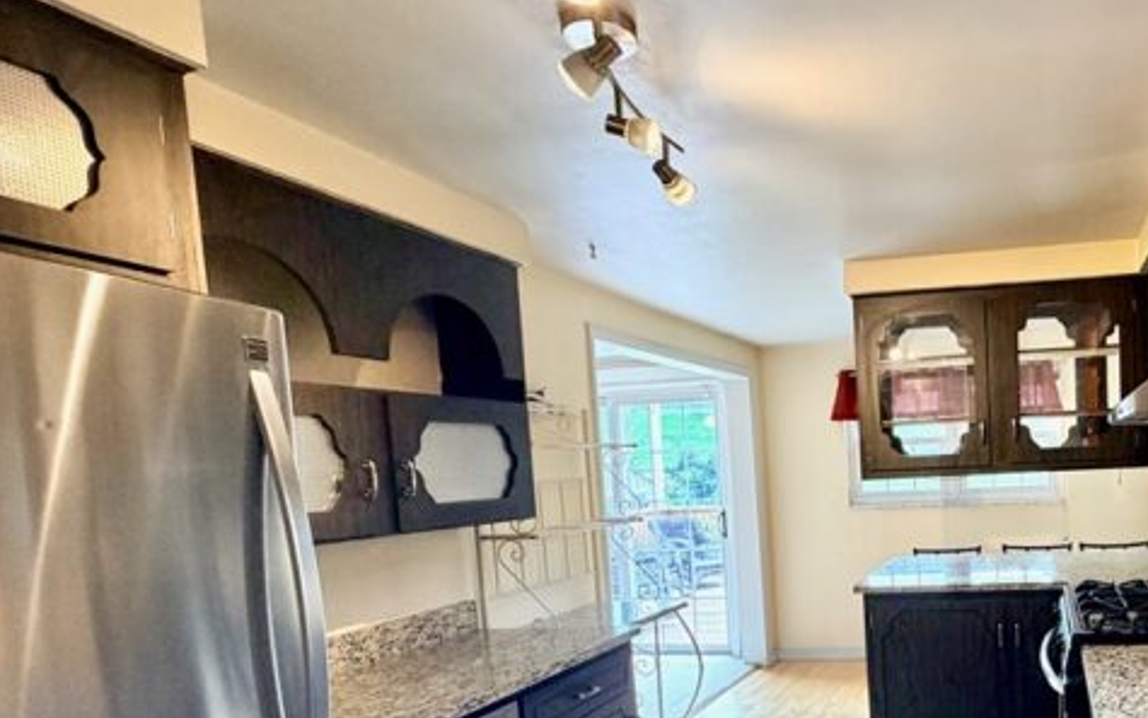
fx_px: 782
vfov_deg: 47.8
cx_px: 940
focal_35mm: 25
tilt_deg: -5.4
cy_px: 522
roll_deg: +2.7
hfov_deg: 65.1
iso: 250
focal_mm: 2.22
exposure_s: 1/120
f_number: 2.2
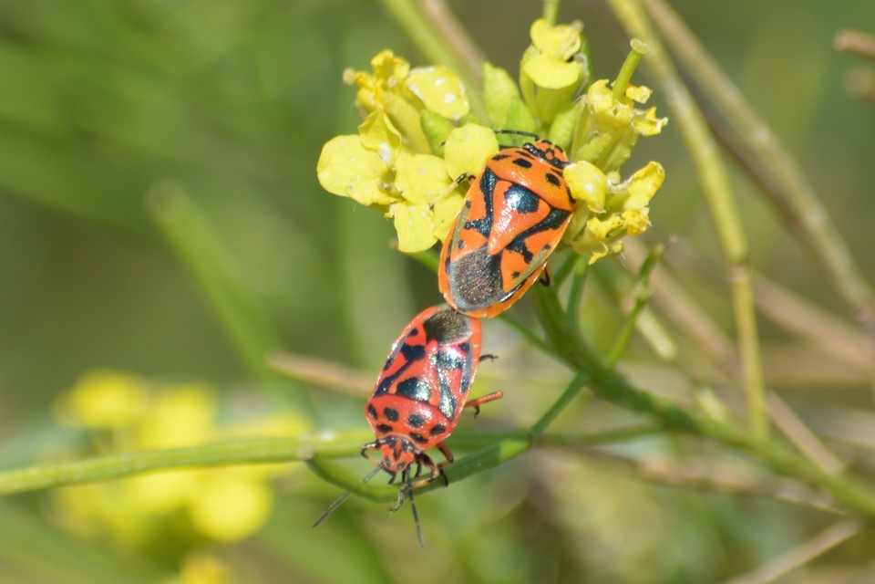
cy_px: 292
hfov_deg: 4.6
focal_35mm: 450
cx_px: 438
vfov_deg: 3.1
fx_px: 10937
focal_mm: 300
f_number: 8
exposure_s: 1/200
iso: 100
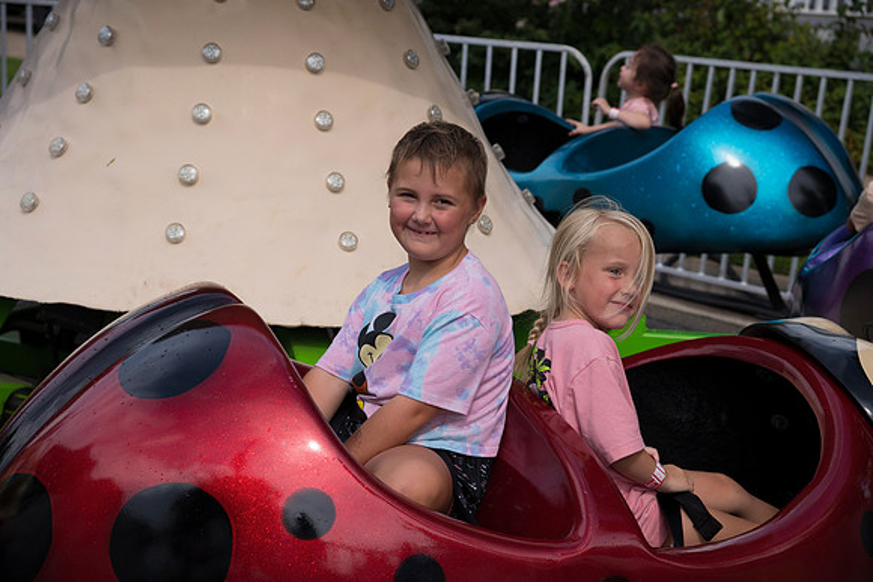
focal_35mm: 75
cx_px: 436
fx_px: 1819
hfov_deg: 27.0
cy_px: 291
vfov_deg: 18.2
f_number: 6.3
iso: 280
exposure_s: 1/2000
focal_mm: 75
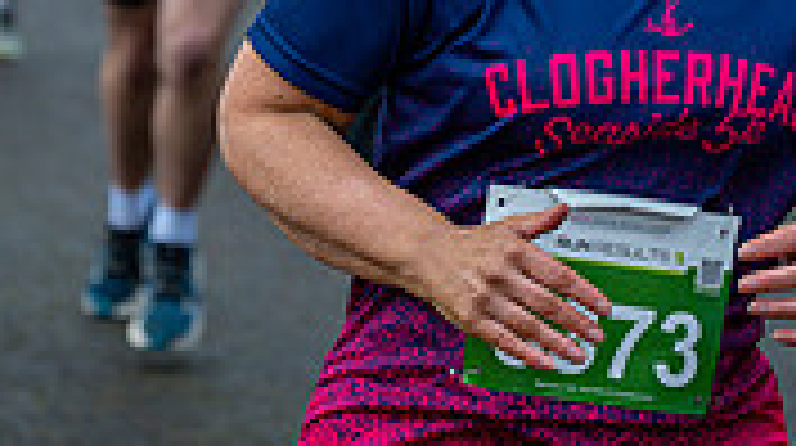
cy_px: -291
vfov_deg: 5.0
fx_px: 5080
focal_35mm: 241
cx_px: 567
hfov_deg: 9.0
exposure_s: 1/1250
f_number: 2.8
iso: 320
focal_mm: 70
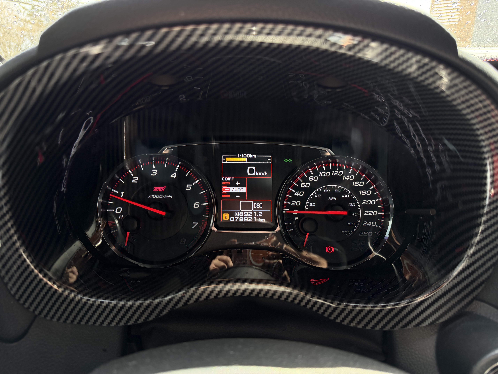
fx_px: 345
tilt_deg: -14.9
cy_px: 187
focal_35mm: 24
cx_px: 249
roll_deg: -1.8
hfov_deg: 71.6
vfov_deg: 56.8
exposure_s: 1/198
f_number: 1.78
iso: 200
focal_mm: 6.76
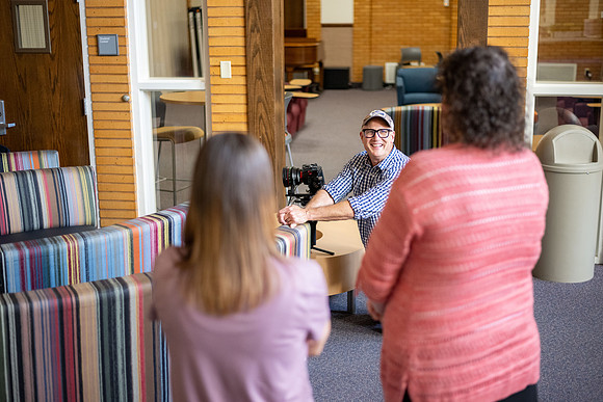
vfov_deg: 27.0
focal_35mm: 50
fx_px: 838
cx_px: 302
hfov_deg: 39.6
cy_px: 201
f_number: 1.8
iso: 2500
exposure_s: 1/160
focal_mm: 50
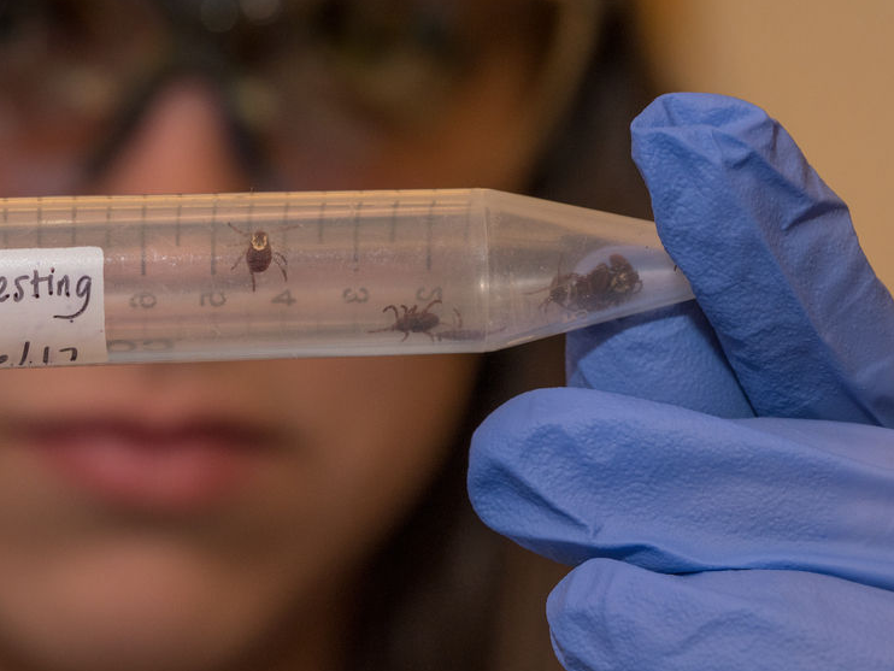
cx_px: 351
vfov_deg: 10.0
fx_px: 3849
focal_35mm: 149
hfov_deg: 13.2
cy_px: 286
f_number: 5.6
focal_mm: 60
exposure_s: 1/100
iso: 800
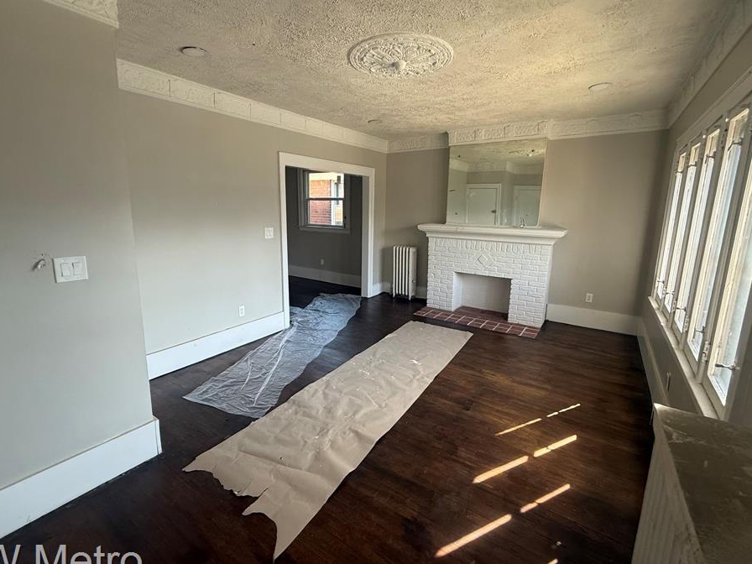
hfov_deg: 94.5
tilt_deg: -9.6
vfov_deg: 78.1
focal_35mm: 16
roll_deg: -1.6
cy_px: 269
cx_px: 373
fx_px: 348
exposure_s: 1/99
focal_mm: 2.22
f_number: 2.2
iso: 160
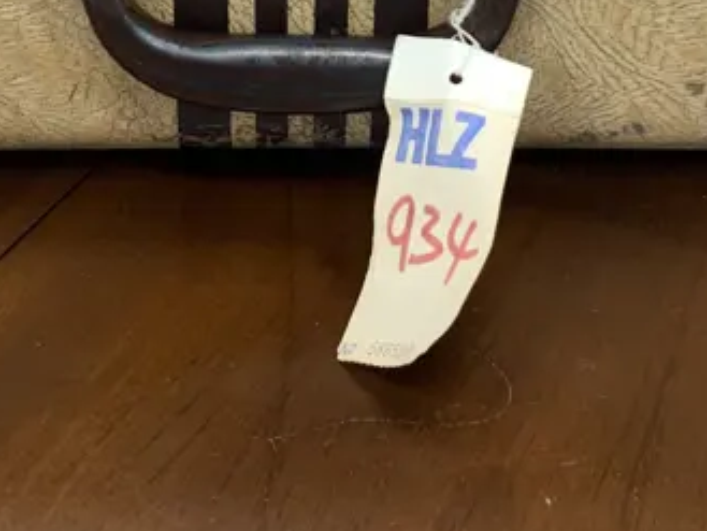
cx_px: 305
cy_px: -176
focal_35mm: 81
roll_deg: -0.8
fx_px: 1655
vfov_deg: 17.1
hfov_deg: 24.1
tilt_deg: -22.0
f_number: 1.8
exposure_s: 1/50
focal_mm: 4.25
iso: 64
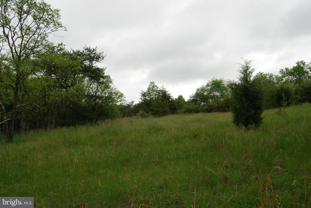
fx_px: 259
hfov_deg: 61.9
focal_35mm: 30
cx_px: 156
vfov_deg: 43.7
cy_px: 104
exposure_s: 1/200
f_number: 10
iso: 200
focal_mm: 20
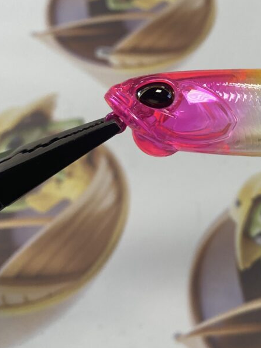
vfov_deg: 34.3
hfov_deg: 24.4
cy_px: 144
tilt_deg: -58.9
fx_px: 563
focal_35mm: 56
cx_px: 286
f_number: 1.8
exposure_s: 1/120
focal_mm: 4.25
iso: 125
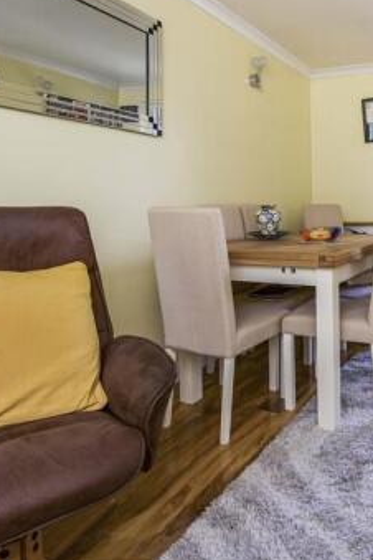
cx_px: 335
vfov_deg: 66.2
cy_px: 204
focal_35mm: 27
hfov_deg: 43.8
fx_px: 420
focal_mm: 14
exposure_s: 1/25
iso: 320
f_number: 9
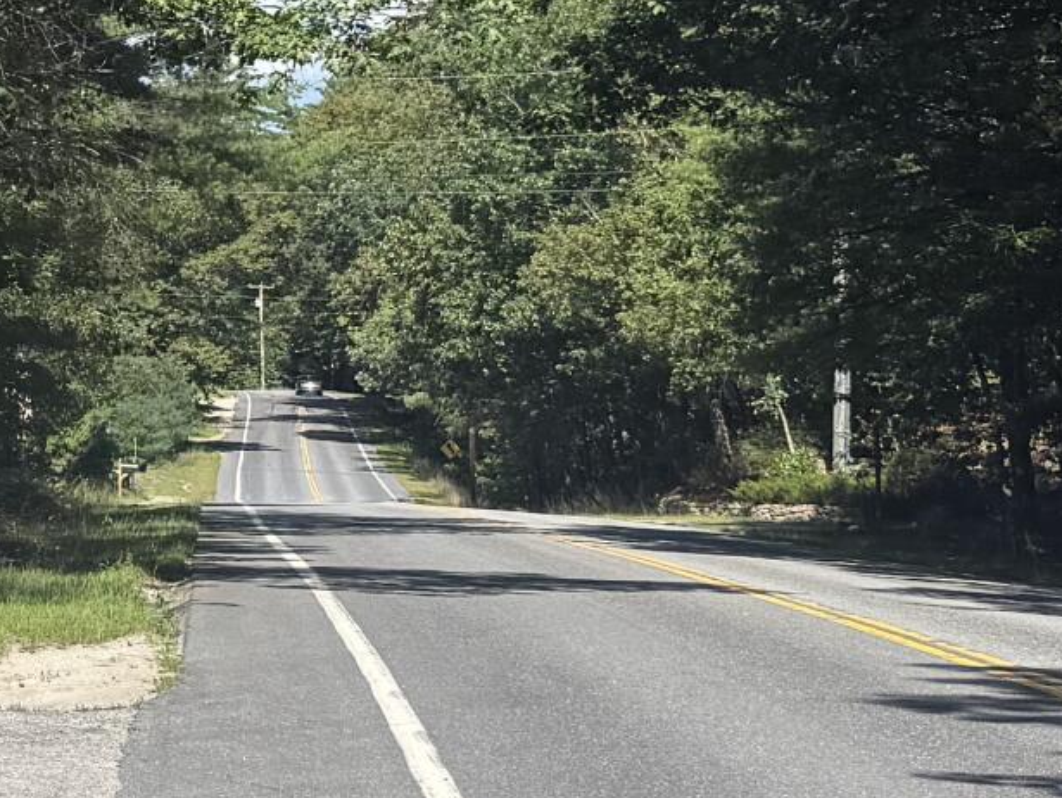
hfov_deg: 15.8
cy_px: -105
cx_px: -402
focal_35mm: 117
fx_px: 3592
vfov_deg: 12.4
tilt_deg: +5.7
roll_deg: -2.0
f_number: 1.78
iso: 80
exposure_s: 1/2907
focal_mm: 6.76
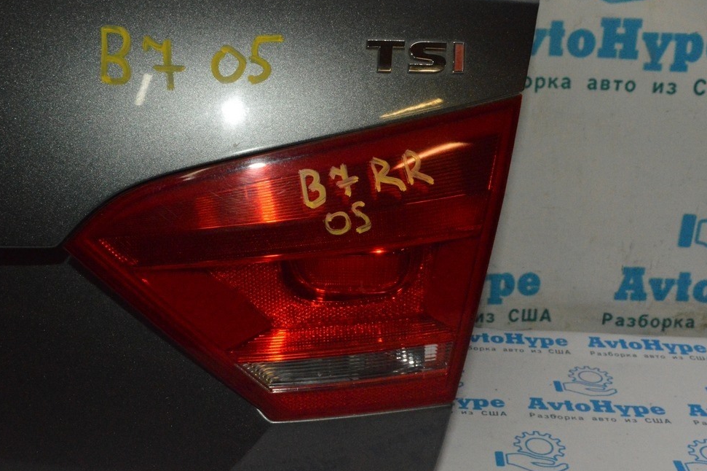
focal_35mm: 40
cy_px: 229
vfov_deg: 33.7
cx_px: 358
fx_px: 776
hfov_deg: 49.0
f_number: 16
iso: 6400
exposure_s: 1/200
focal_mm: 25
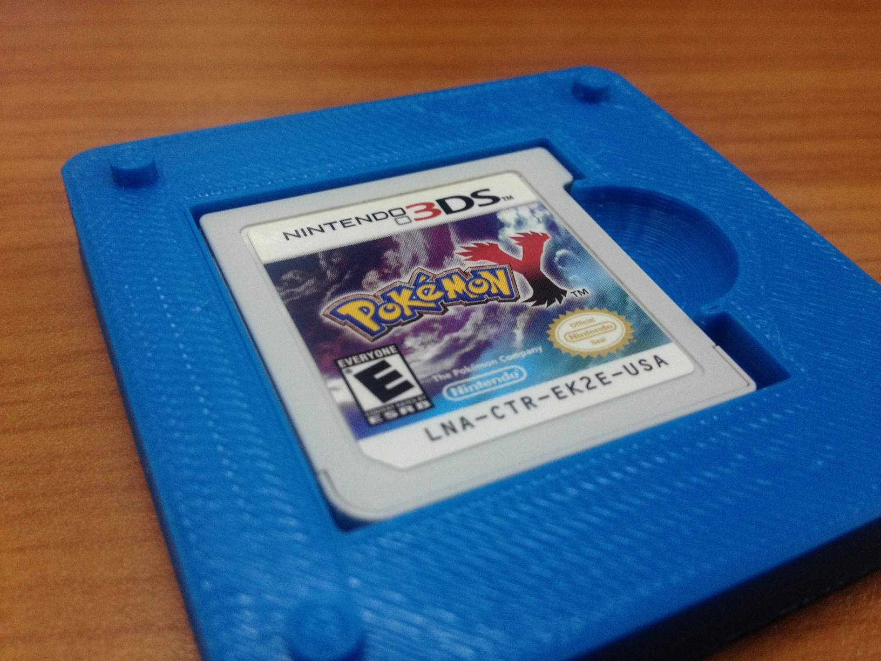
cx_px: 440
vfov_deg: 40.7
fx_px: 891
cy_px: 330
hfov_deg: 52.6
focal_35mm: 35
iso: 125
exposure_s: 1/20
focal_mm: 4.28
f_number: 2.4
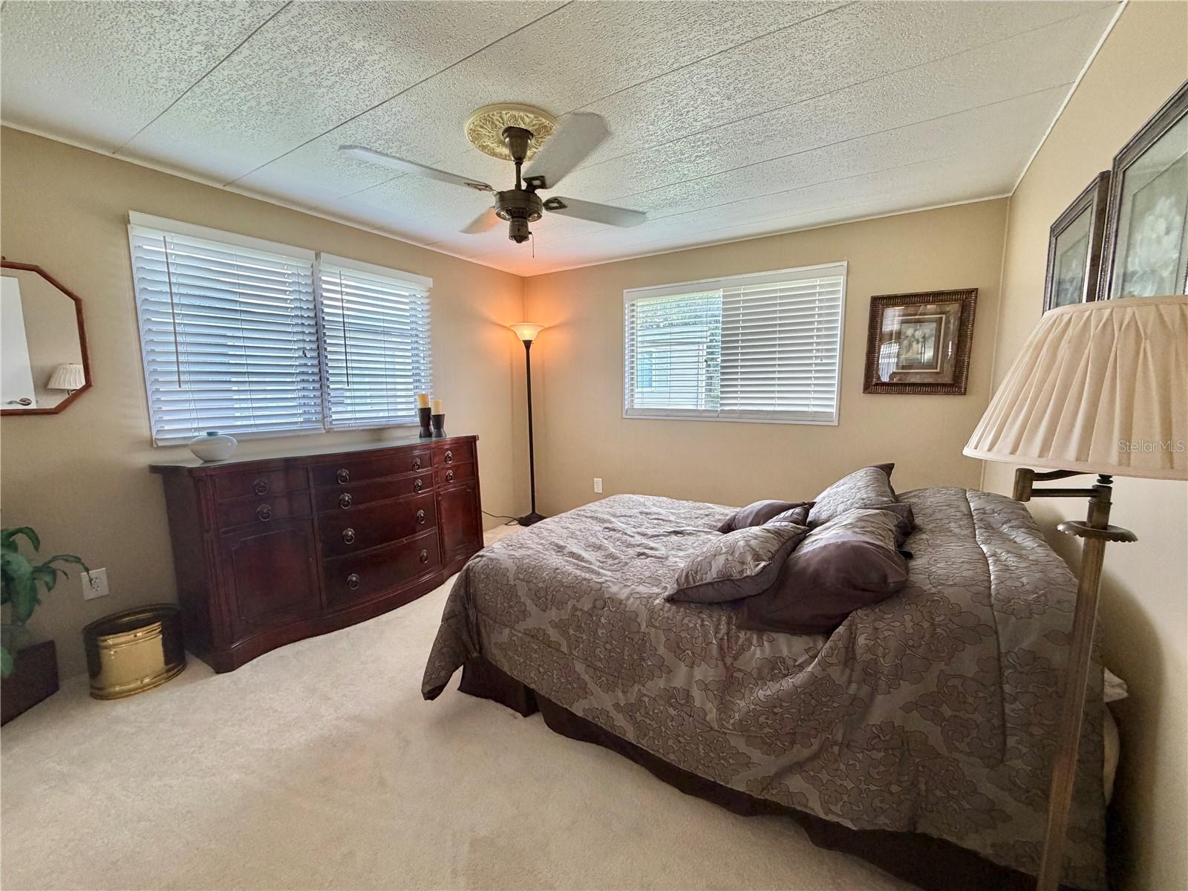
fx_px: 480
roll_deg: +0.3
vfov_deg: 85.7
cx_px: 594
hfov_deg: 102.1
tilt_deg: -7.5
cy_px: 446
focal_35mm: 14
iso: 250
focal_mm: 2.22
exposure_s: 1/120
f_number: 2.2
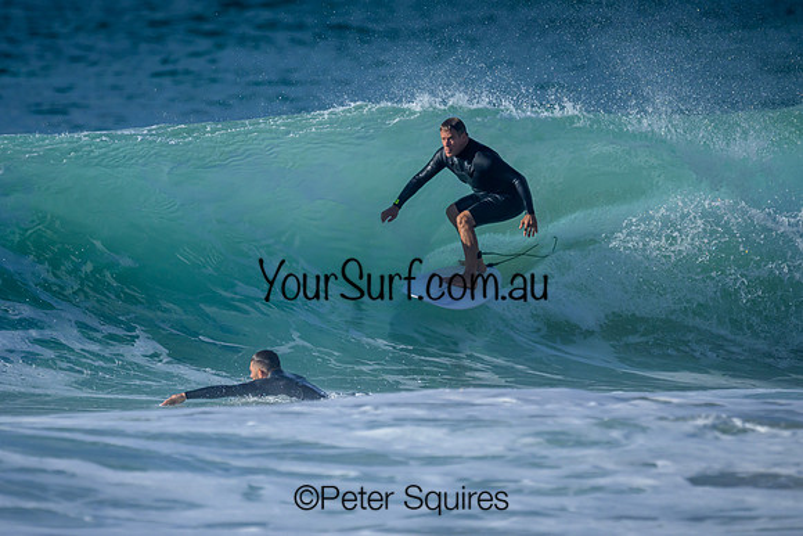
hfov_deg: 1.9
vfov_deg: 1.3
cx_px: 333
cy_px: 341
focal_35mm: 1093
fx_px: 24388
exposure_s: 1/4000
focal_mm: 800
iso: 640
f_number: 6.3
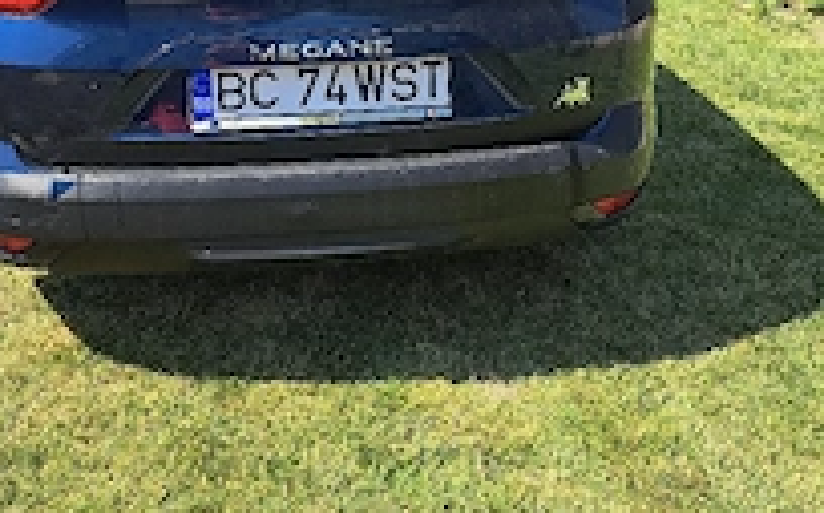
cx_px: 299
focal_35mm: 50
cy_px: 85
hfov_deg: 40.0
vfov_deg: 25.2
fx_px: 1122
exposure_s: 1/1000
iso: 50
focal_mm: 5.23
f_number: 1.8
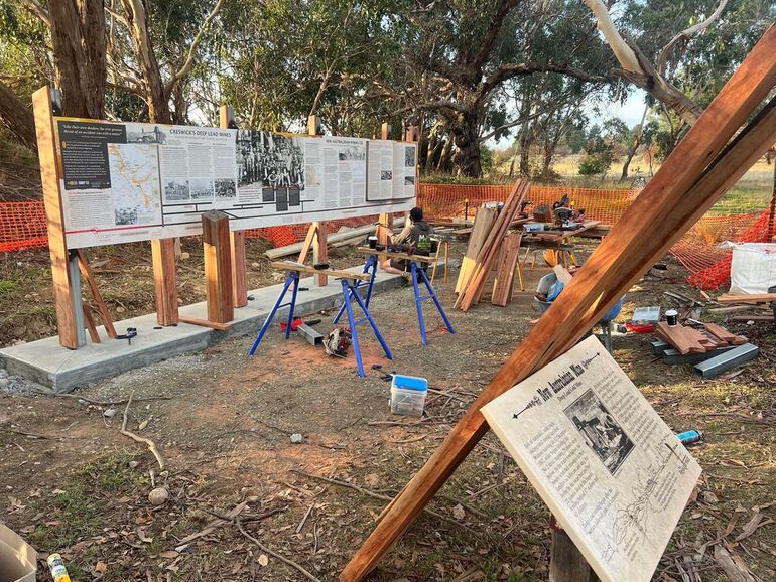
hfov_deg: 65.3
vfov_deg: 51.4
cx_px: 378
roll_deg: -0.5
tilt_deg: -13.3
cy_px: 298
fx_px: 605
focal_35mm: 27
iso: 50
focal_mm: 5.7
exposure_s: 1/360
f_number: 1.5
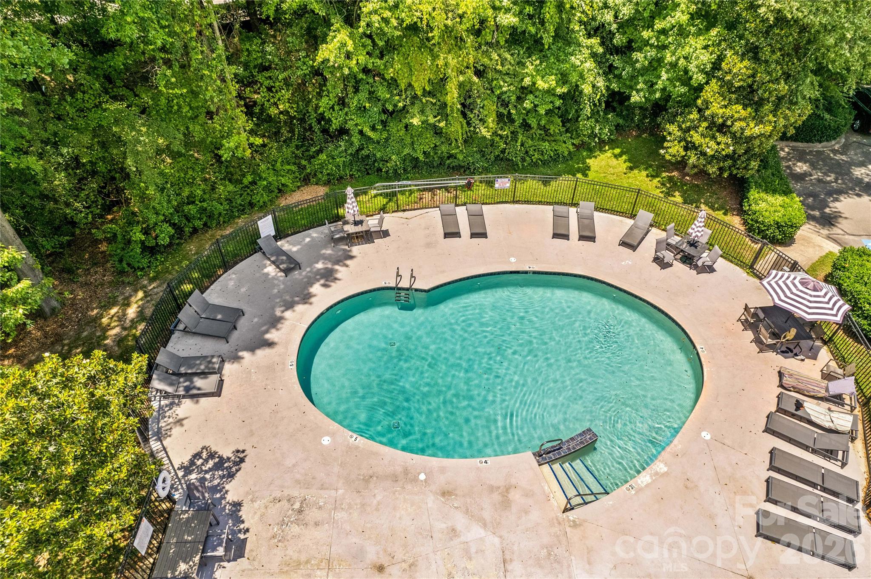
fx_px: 532
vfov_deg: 57.2
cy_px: 290
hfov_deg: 78.6
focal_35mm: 22
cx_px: 436
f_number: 2.8
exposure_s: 1/1500
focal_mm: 8.38
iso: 100
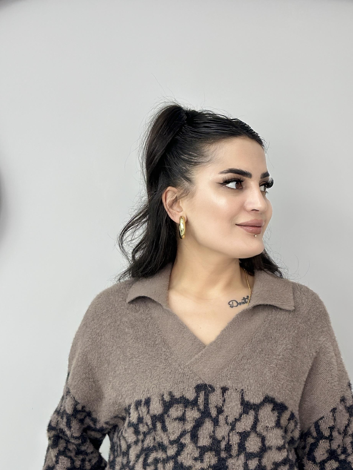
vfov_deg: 24.4
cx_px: 232
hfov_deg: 18.6
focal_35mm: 79
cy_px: 352
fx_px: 1074
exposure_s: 1/100
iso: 125
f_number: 1.78
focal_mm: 6.86
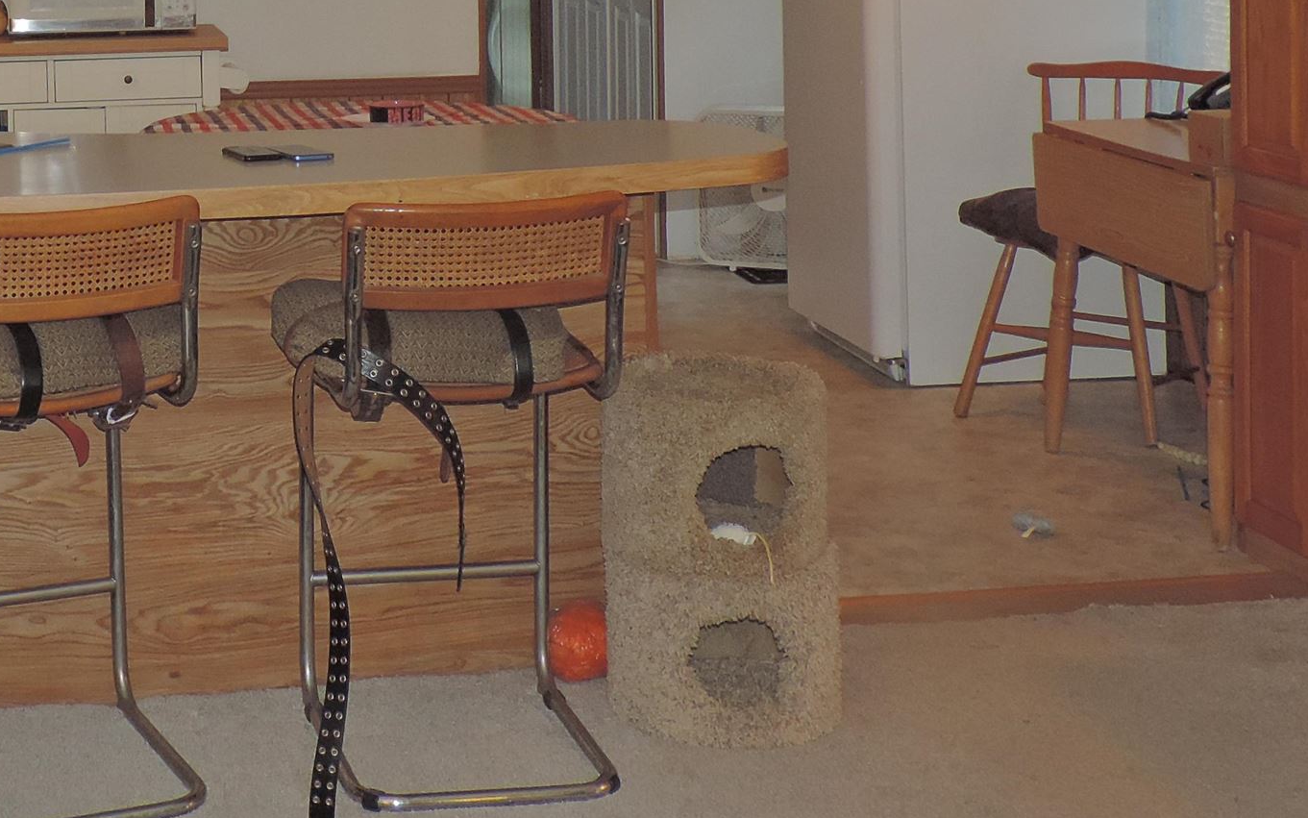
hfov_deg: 29.5
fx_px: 2389
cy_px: -102
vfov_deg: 18.6
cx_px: 158
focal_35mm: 67
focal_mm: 4.9
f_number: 3.1
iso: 200
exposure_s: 1/30
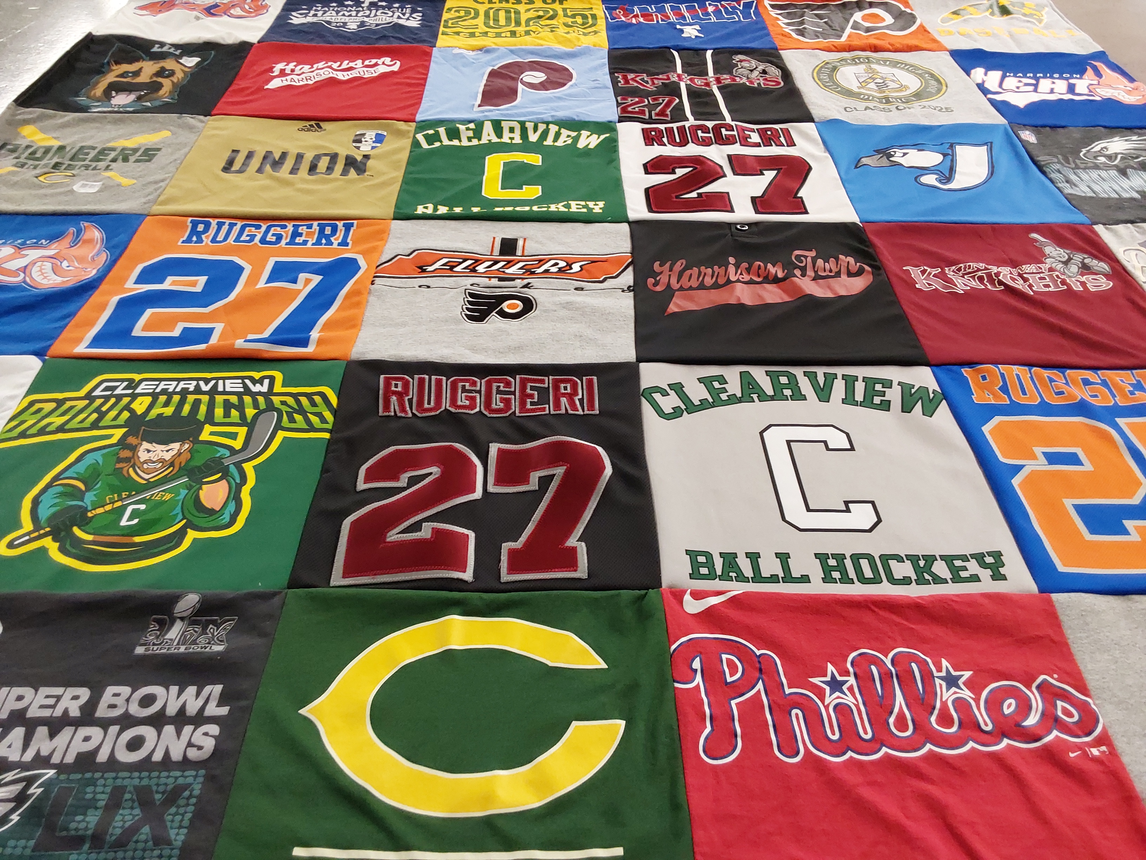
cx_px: 573
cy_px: 430
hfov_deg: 63.4
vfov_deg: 49.7
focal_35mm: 28
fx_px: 927
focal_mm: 2.91
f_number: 1.9
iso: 160
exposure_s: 1/60
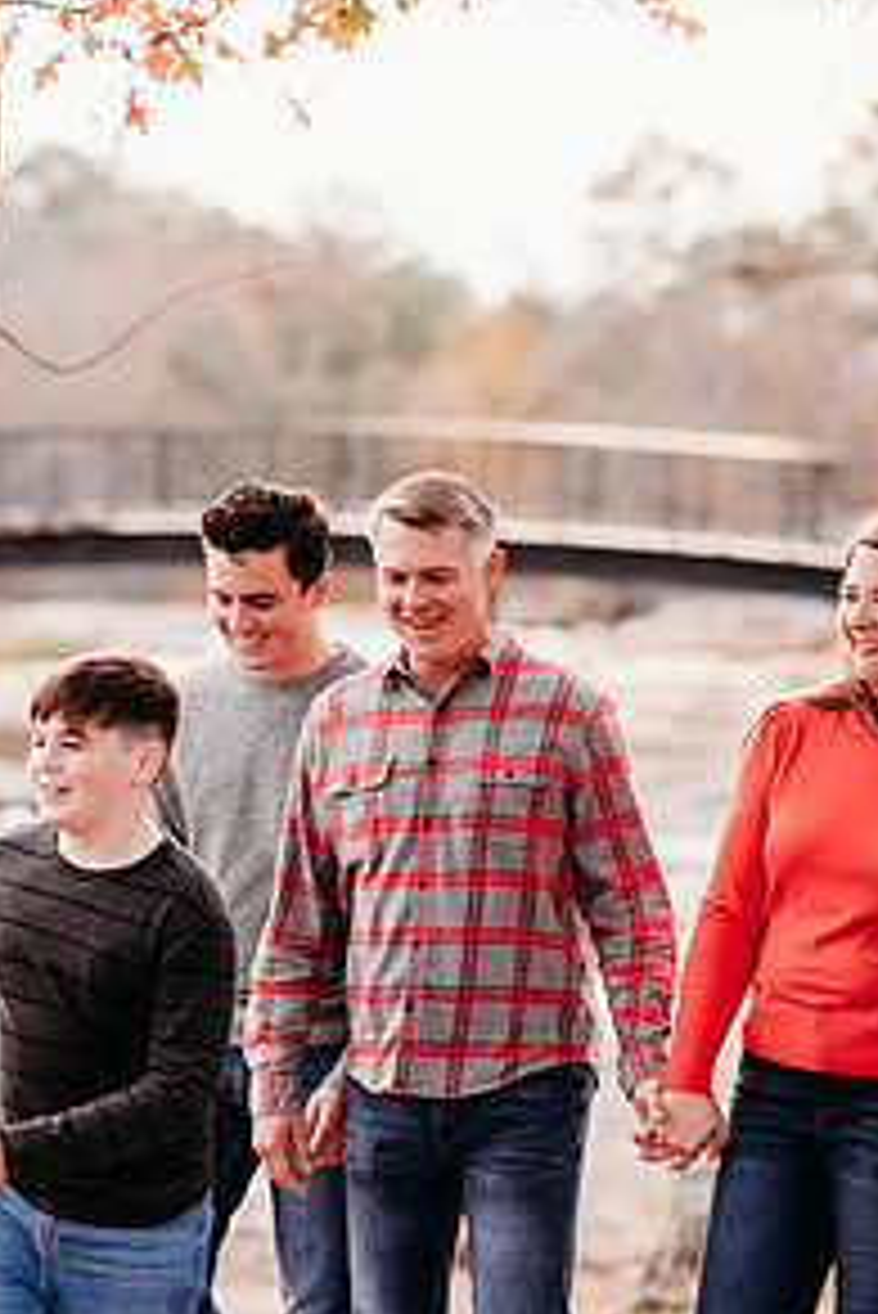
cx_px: 446
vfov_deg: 15.6
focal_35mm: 131
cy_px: 860
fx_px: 4786
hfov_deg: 10.5
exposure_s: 1/400
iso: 320
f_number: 2.2
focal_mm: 85
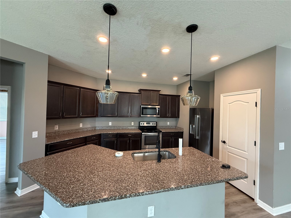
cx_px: 146
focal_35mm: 14
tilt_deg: +1.0
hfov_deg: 102.1
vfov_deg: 85.7
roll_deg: -1.5
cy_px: 109
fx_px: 118
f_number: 2.2
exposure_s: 1/60
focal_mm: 2.22
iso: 500
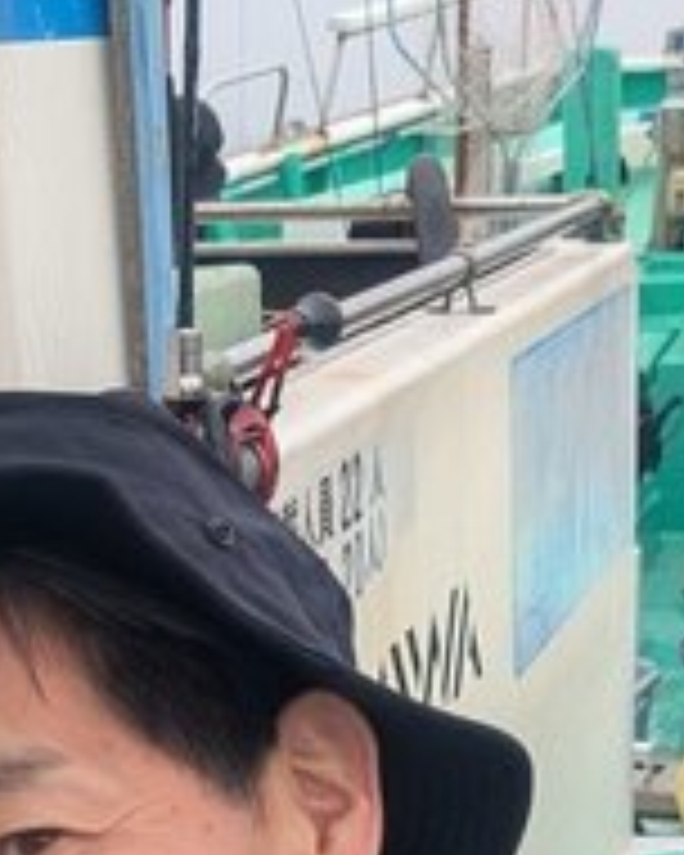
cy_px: 1314
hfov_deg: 14.6
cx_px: 243
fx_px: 2657
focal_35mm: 105
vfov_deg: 16.5
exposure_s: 1/553
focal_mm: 6.9
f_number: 1.68
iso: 20
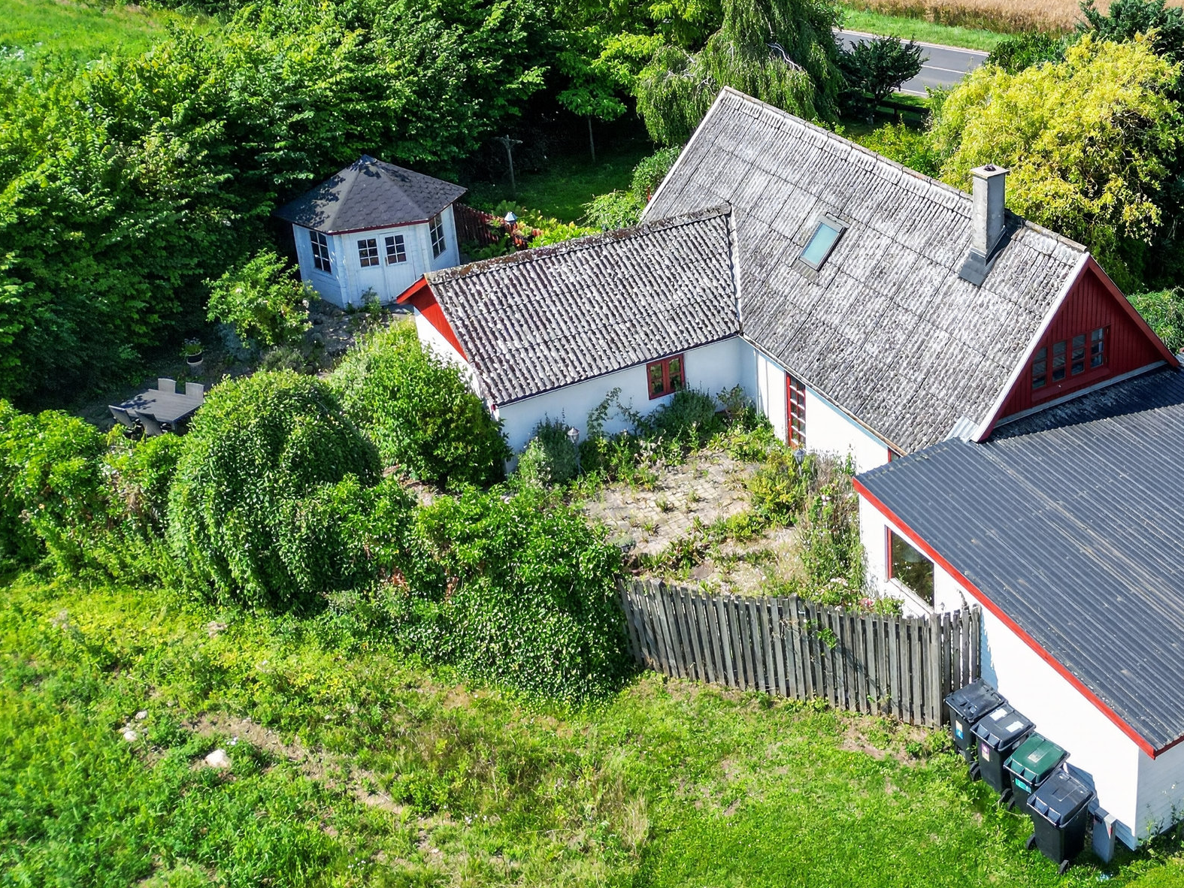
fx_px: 1334
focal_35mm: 39
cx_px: 929
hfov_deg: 45.7
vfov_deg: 36.1
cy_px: 230
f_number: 1.7
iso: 110
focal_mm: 6.7
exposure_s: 1/2500
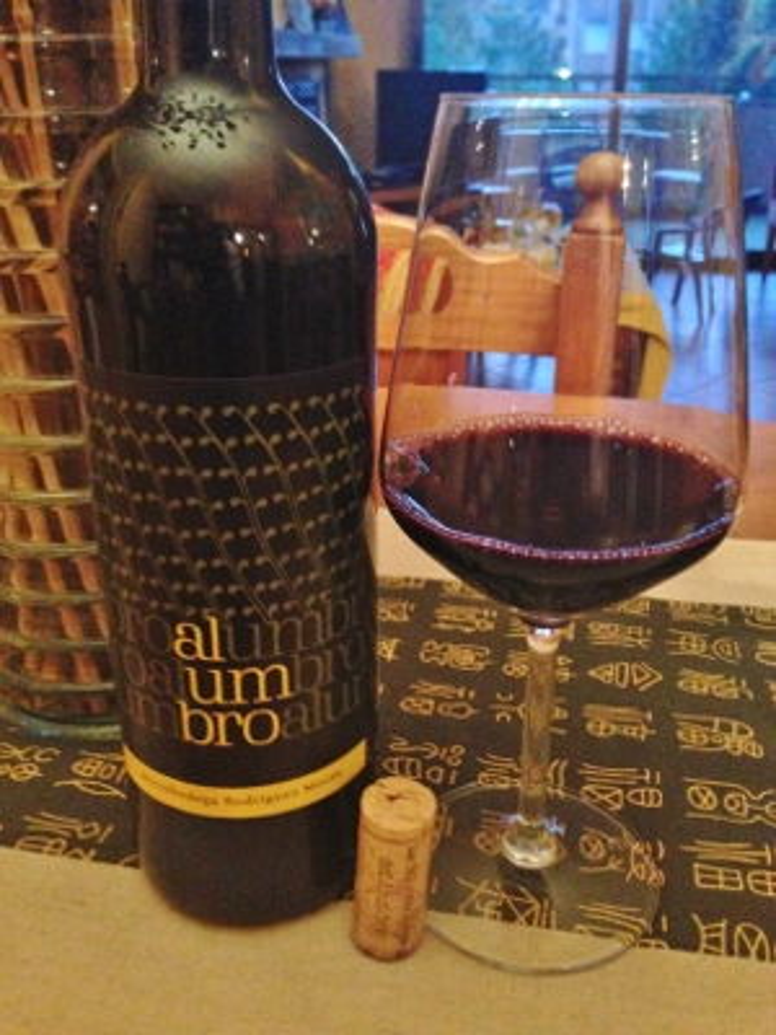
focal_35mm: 33
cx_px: 388
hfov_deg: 42.9
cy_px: 518
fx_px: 986
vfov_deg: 55.4
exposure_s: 1/15
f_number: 2.4
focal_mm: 4.12
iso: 800
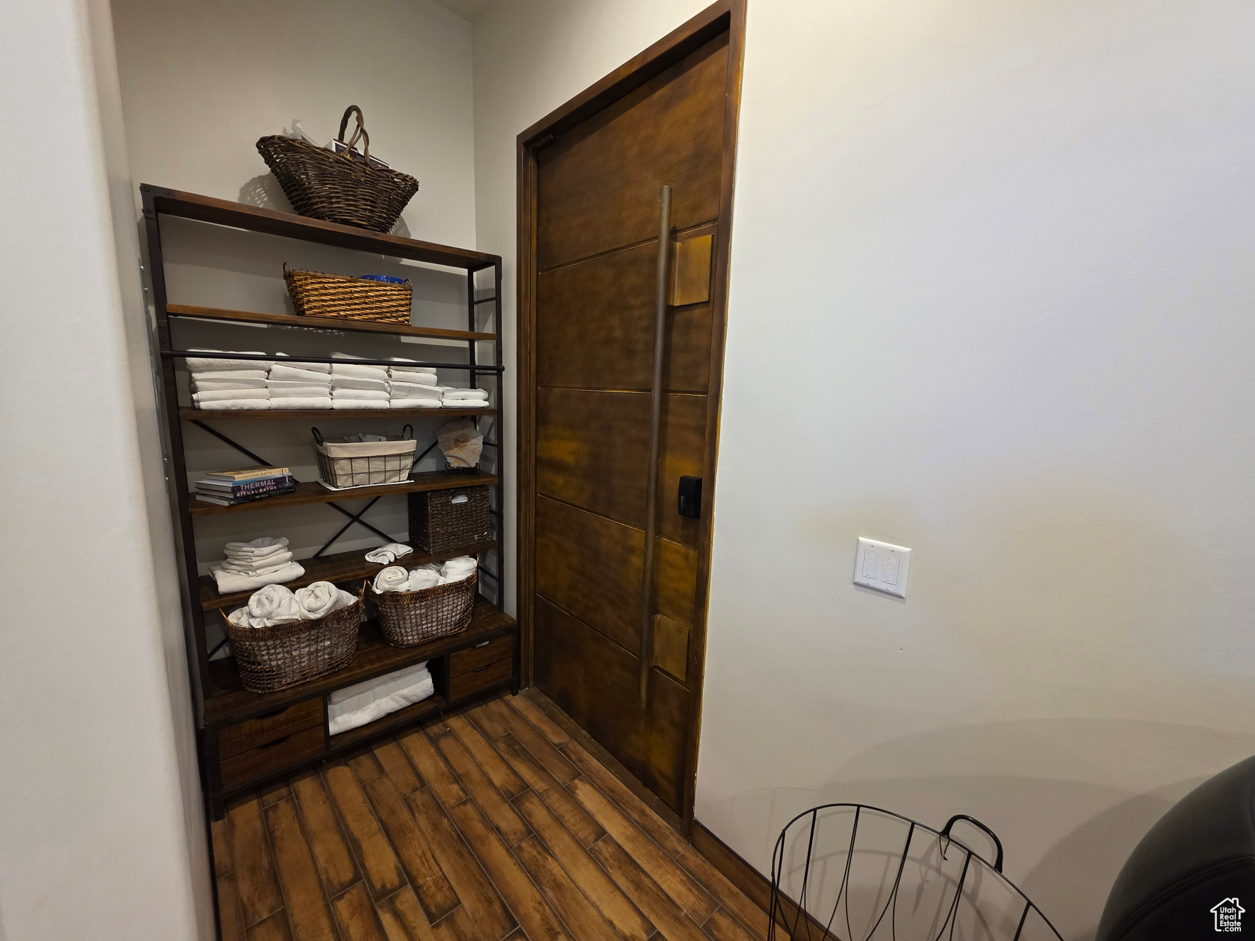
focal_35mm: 13
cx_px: 628
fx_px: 471
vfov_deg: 89.9
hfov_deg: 106.2
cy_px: 470
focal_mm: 2.2
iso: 200
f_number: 1.9
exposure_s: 1/60
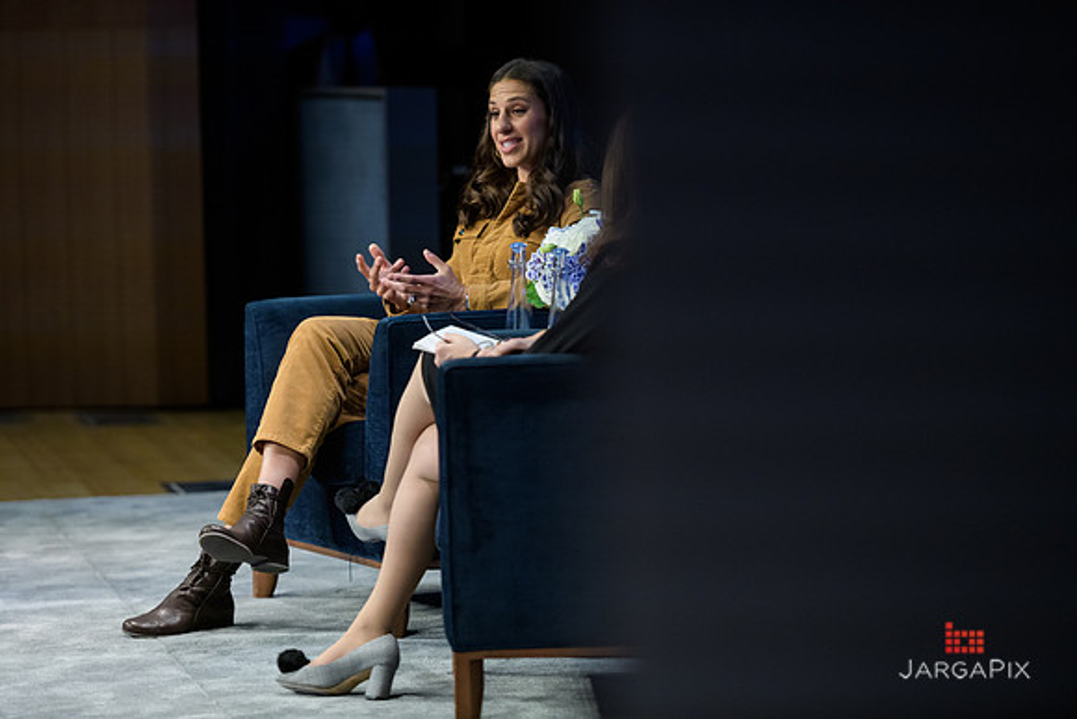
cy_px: 360
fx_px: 4040
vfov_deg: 10.2
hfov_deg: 15.2
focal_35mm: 135
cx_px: 538
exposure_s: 1/200
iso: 1600
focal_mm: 135
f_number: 3.2
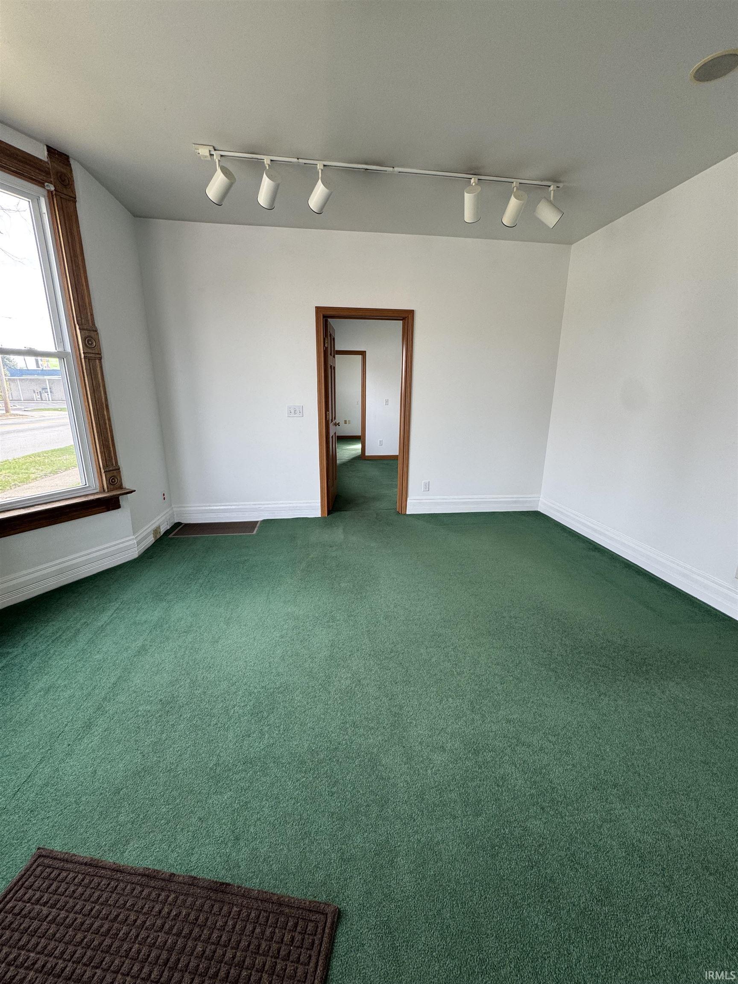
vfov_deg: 102.1
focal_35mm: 14
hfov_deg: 85.7
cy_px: 492
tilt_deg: -14.2
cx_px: 369
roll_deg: -0.3
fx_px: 398
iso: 80
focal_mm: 2.22
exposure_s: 1/99
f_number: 2.2
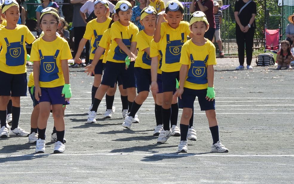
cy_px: 73
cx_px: 141
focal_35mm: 330
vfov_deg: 4.0
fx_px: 2645
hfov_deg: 6.4
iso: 100
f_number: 5.5
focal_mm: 48.4
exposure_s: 1/400
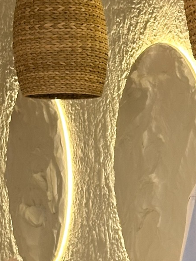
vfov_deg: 12.0
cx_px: 278
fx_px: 1230
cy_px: 267
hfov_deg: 8.9
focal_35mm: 163
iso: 64
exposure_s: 1/50
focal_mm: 6.86
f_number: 1.78
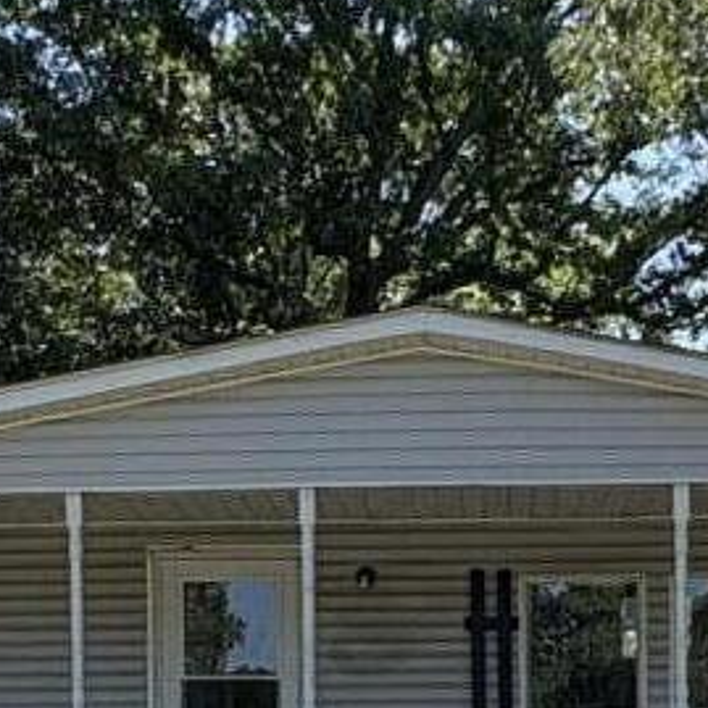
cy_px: 950
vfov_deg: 17.6
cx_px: 458
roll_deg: -0.8
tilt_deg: -2.0
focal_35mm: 92
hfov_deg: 18.8
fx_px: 2129
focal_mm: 2.22
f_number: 2.2
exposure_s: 1/600
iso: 40
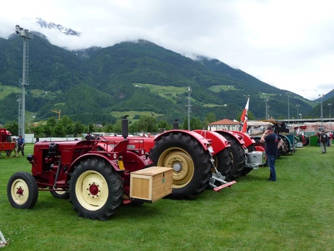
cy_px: 126
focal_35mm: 34
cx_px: 167
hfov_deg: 54.0
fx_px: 328
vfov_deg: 41.8
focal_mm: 5.6
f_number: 3.6
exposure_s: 1/320
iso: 100
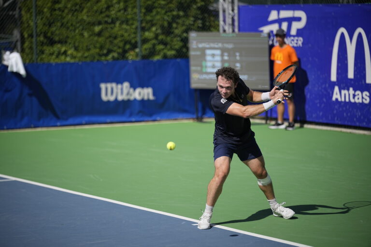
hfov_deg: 15.6
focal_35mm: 131
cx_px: 186
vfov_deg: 10.5
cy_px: 124
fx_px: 1350
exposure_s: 1/16000
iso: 250
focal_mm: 131
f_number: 2
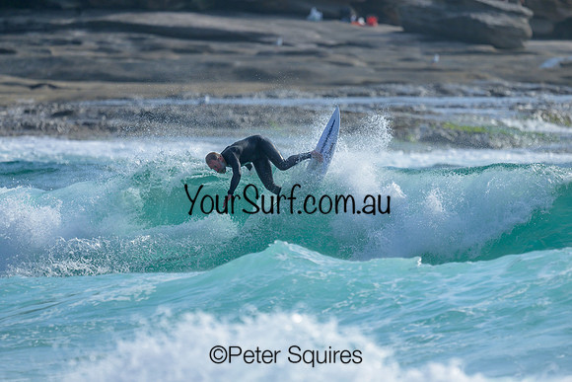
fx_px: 12713
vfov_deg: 1.7
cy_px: 191
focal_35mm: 800
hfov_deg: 2.6
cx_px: 286
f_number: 6.3
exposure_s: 1/2000
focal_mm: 800
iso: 250
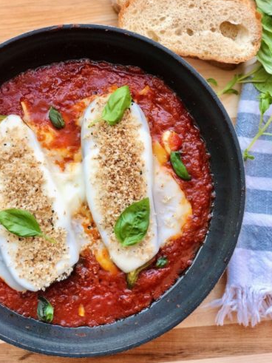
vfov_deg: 36.2
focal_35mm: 53
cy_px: 180
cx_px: 137
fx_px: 556
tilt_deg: -82.2
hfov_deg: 27.5
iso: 80
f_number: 2.4
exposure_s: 1/60
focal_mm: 6
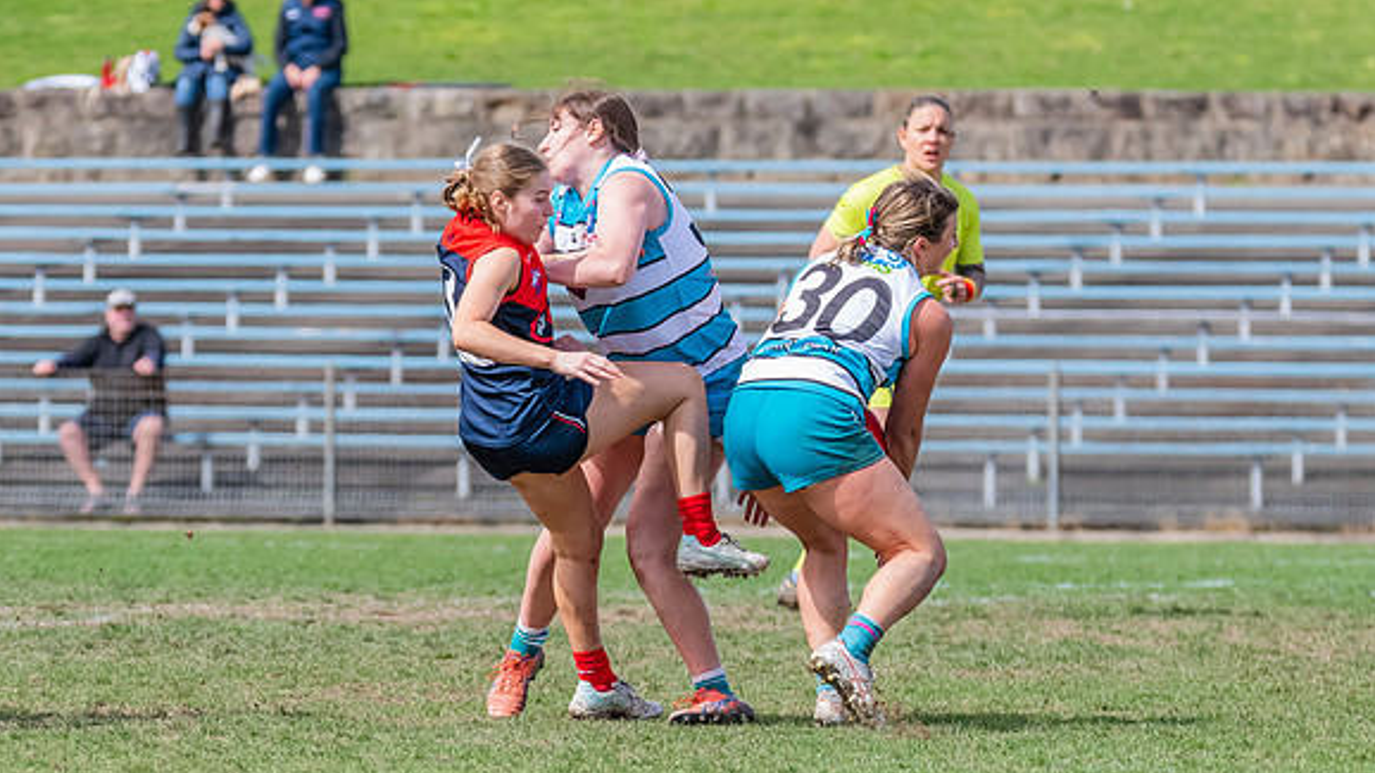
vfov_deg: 2.3
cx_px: 734
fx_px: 19431
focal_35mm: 533
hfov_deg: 4.1
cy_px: 542
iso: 800
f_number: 8
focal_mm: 260
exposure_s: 1/1600
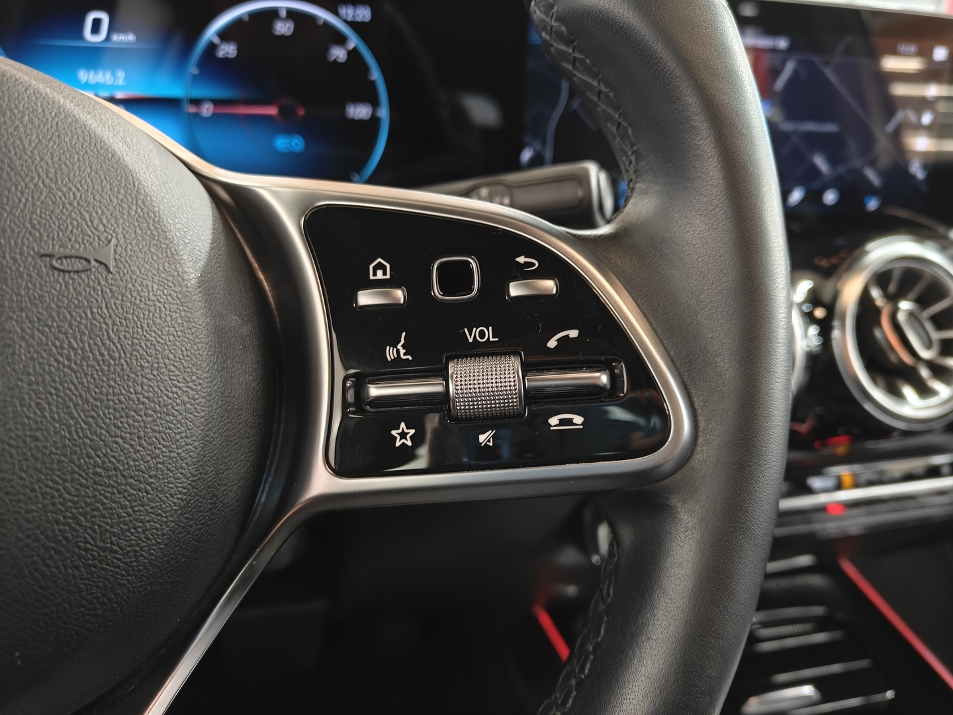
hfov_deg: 71.6
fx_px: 661
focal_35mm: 24
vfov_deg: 56.8
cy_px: 358
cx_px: 476
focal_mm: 5.59
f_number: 1.8
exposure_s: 1/20
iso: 1250
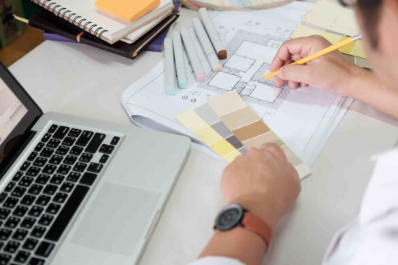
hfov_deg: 37.5
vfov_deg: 25.5
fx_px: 586
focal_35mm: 53
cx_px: 199
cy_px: 132
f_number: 2.8
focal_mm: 35
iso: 500
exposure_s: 1/80
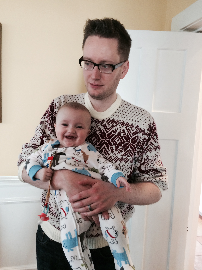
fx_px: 226
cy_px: 135
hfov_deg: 48.2
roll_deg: -3.4
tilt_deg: -6.5
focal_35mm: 29
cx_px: 101
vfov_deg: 61.7
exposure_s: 1/30
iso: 200
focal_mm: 4.15
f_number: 2.2
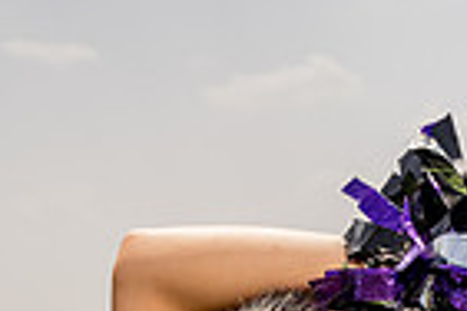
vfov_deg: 8.5
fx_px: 1946
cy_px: 708
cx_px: 308
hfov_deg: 13.7
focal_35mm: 150
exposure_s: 1/250
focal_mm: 47
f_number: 7.1
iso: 50
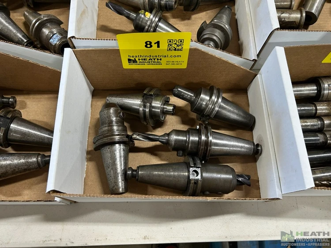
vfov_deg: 53.1
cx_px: 166
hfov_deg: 67.3
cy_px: 124
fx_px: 249
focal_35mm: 26
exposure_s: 1/60
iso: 80
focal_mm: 5.7
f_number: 1.5
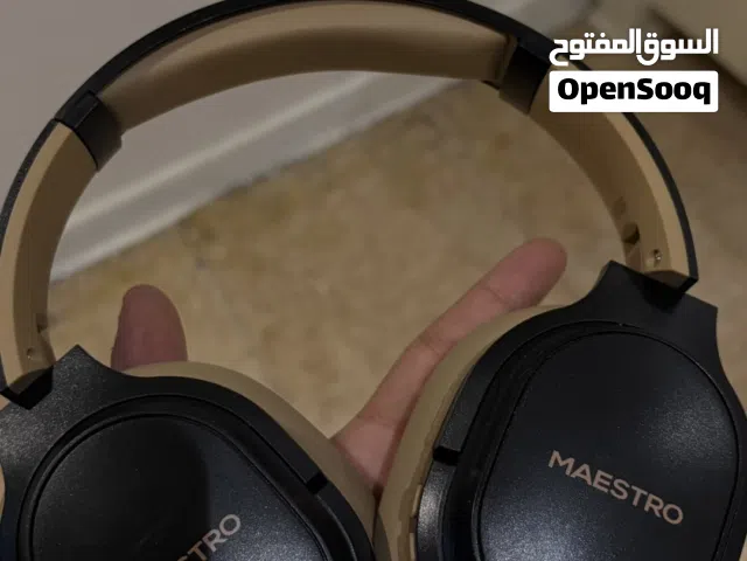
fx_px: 561
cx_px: 374
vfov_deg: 53.1
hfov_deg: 67.3
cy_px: 280
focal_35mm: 26
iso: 320
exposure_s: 1/60
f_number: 1.6
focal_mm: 5.96
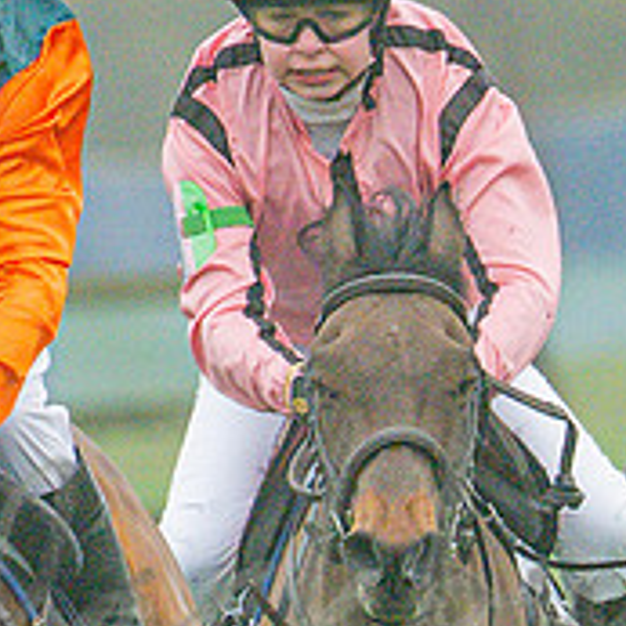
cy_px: -45
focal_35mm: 3219
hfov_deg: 0.5
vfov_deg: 0.5
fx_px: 65860
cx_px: -195
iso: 800
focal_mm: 400
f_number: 5
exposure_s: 1/1250
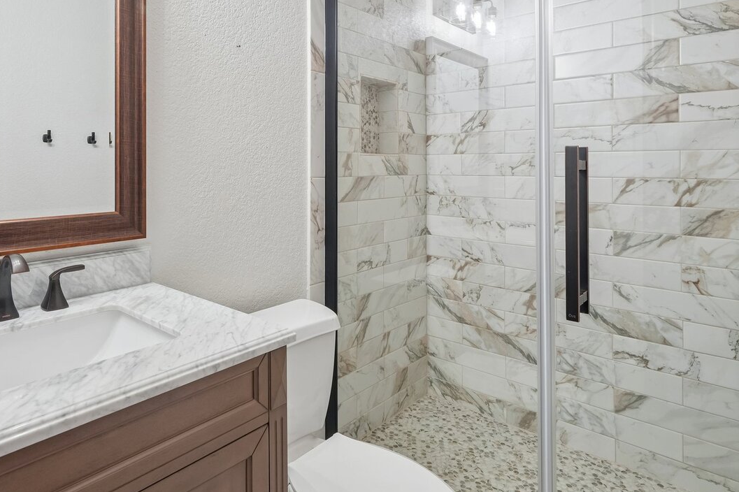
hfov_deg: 74.9
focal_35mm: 23
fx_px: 472
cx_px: 282
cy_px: 163
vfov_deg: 53.9
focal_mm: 15
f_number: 8
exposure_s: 1/10
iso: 500
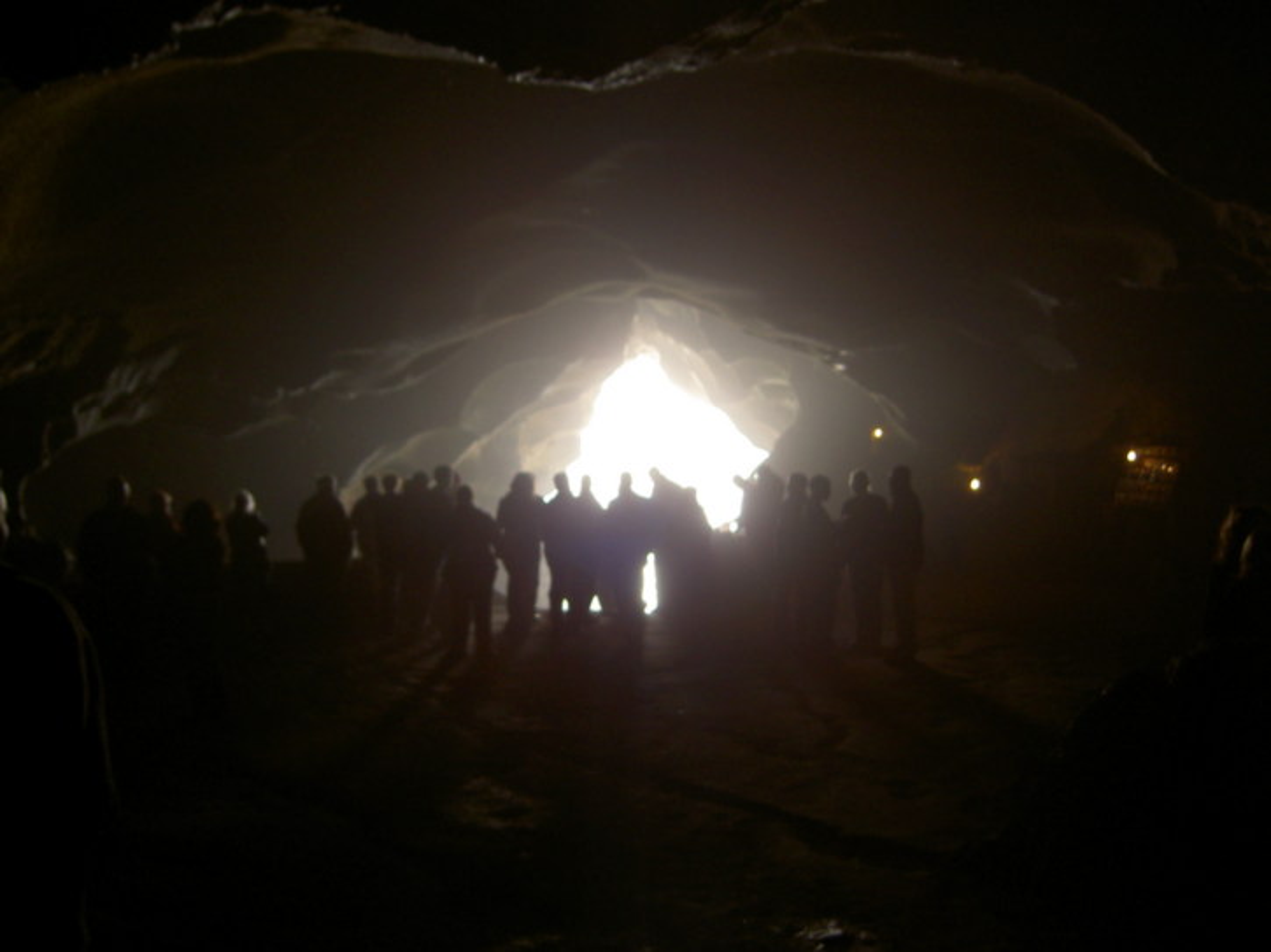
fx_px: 1248
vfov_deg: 41.8
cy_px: 476
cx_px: 636
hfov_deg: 54.0
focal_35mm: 34
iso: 50
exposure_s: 1/60
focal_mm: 5.6
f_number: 2.8
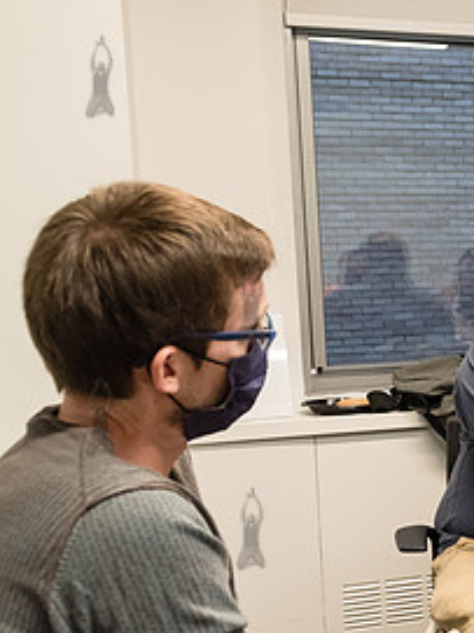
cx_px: 599
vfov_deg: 34.3
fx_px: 1023
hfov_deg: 23.4
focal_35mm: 56
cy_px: 372
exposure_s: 1/160
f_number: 4.5
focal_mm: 24
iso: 2500
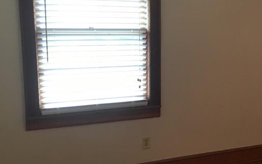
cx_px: 232
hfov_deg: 32.0
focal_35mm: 61
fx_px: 436
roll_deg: -2.9
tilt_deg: -10.9
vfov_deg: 21.3
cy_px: 95
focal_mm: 4.15
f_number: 2.2
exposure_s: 1/30
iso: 40
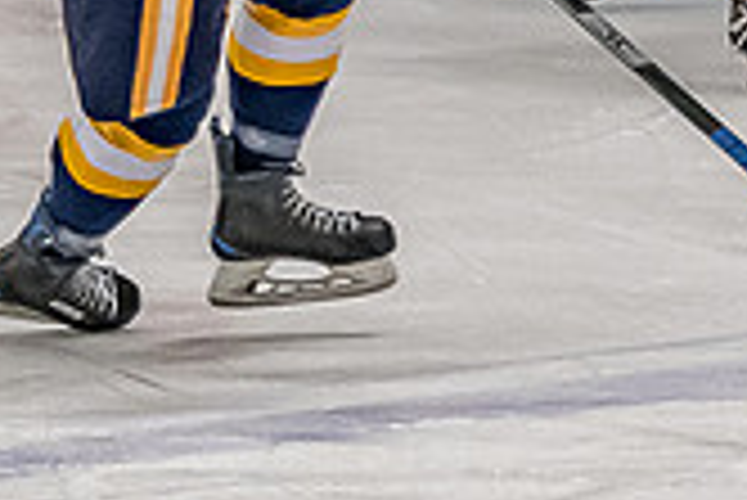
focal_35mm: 939
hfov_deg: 2.2
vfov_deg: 1.5
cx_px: 1578
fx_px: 19501
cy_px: -334
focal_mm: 110
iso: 1600
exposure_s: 1/800
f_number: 3.2
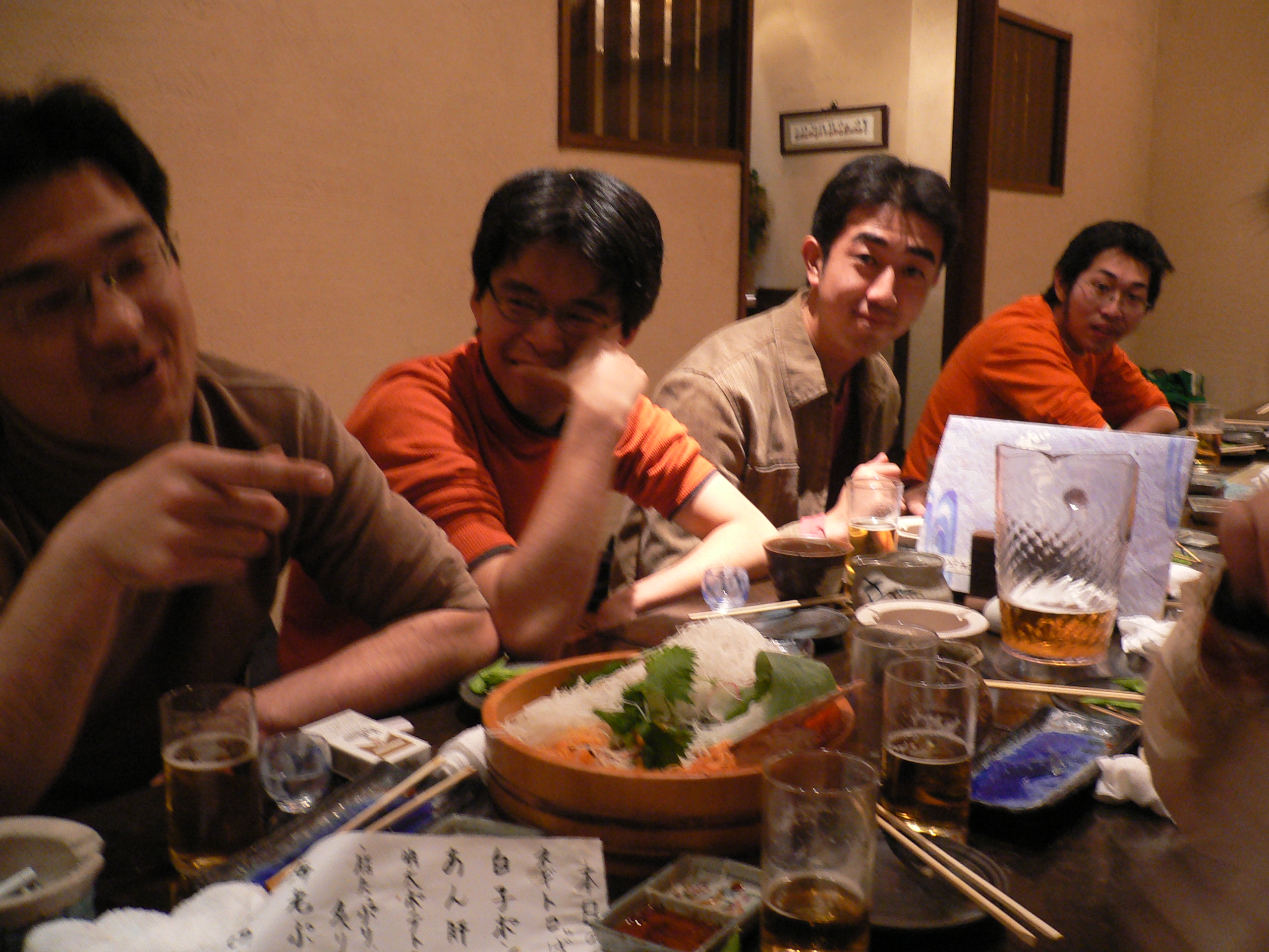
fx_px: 1283
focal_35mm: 35
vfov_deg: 40.7
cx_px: 634
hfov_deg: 52.6
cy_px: 476
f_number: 2.8
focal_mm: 5.8
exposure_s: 1/8
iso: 200
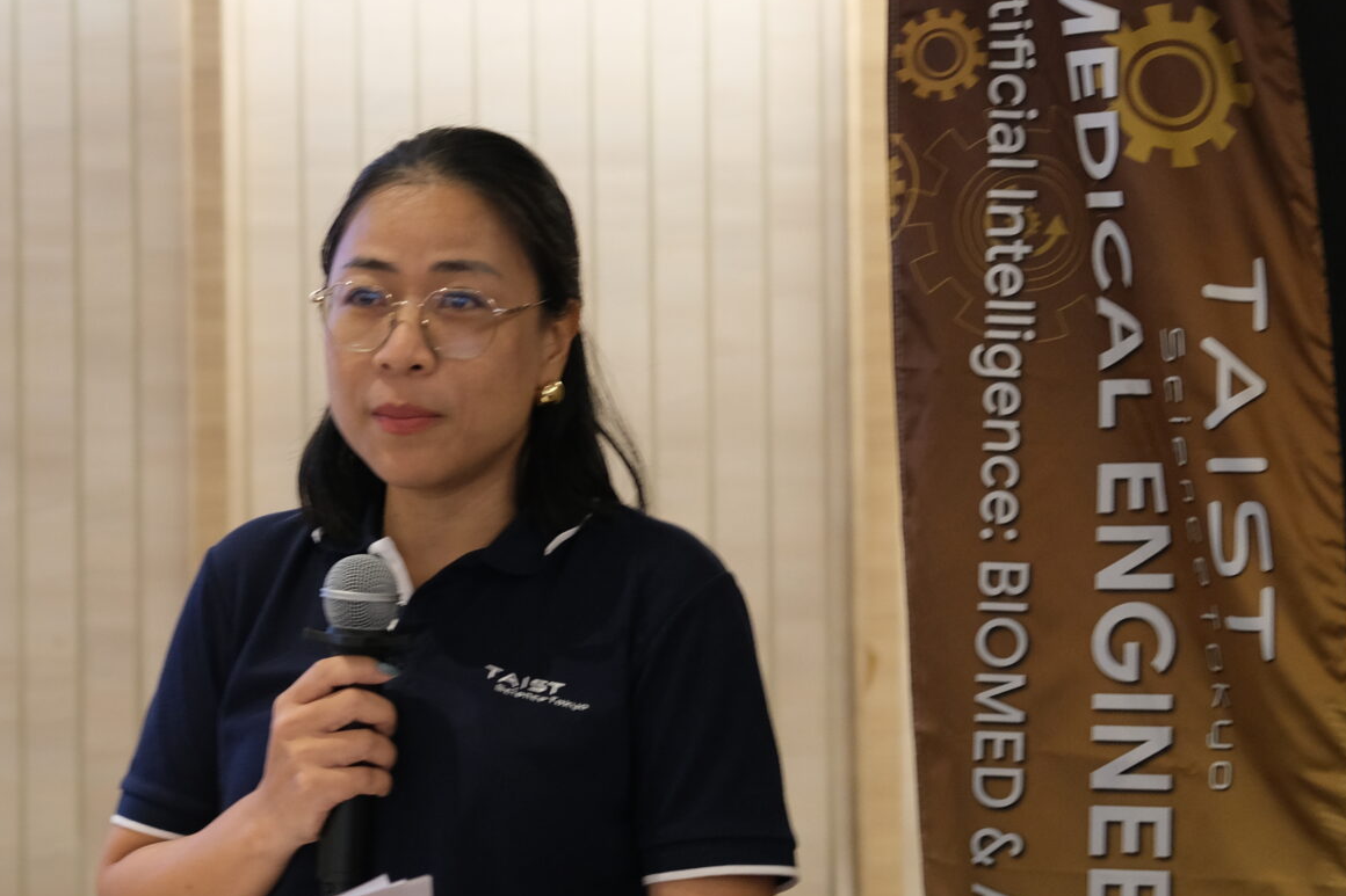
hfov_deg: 17.1
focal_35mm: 117
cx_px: -1
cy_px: 520
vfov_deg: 11.7
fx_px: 4374
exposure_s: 1/38
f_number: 2
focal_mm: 35
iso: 640
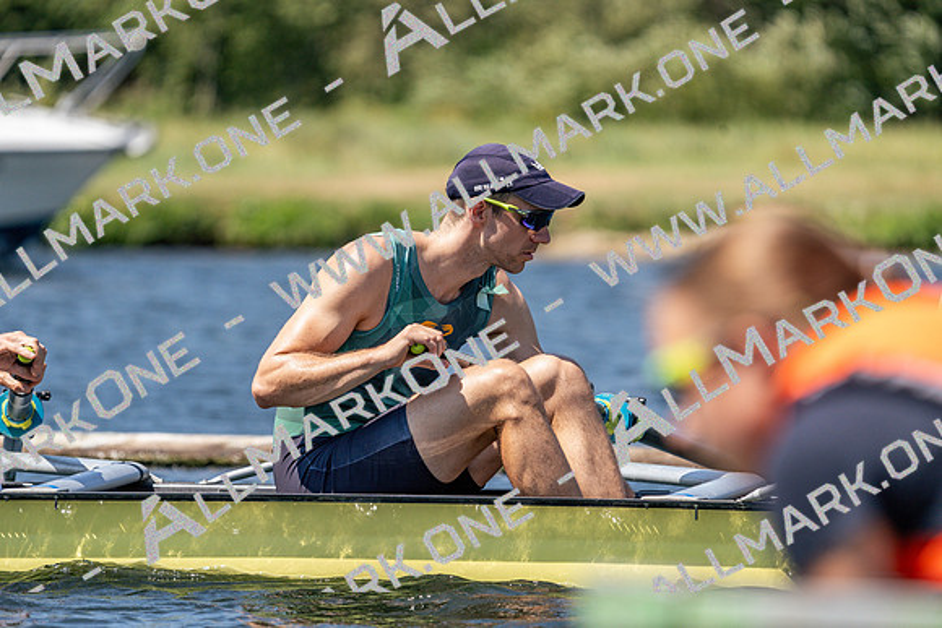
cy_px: 314
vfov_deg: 3.6
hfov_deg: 5.4
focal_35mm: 379
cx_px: 471
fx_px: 9919
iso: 320
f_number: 6.3
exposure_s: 1/2000
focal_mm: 379
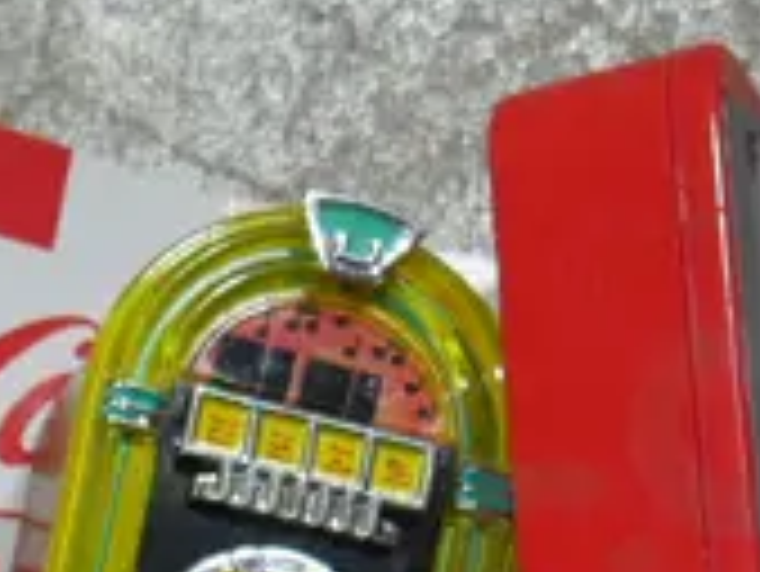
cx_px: -598
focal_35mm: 242
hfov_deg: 7.9
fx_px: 5317
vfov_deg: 5.9
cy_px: 1428
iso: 200
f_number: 4.4
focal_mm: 20
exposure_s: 1/60
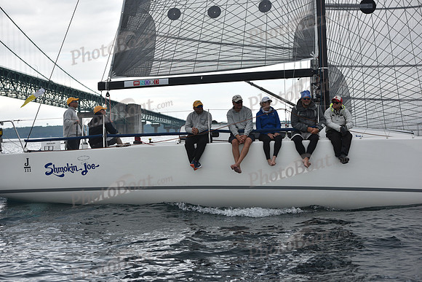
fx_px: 915
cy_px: 141
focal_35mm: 78
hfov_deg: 26.0
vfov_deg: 17.5
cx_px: 211
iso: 250
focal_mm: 78
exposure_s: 1/800
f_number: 5
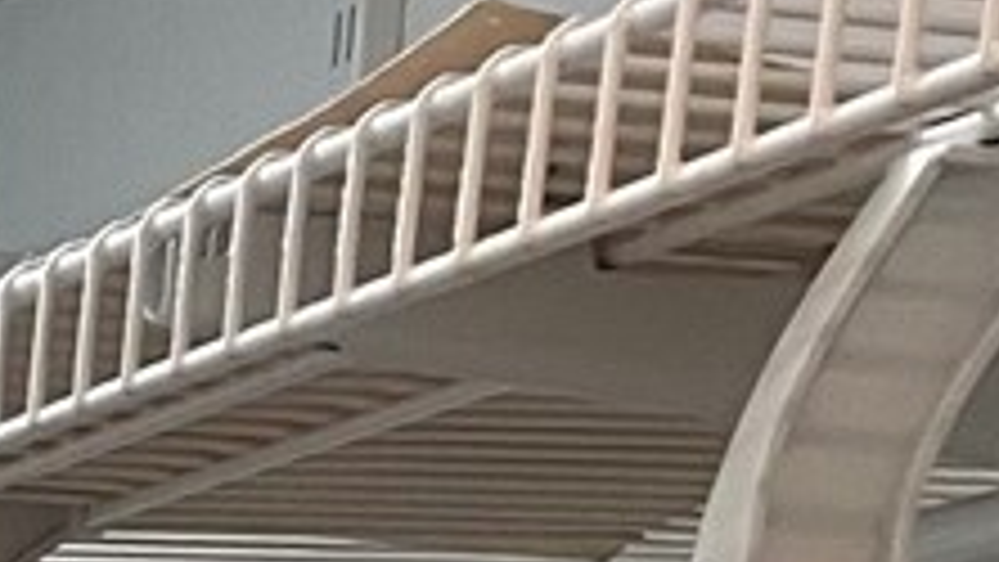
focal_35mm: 204
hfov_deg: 9.3
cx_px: -1472
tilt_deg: -12.8
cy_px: 2626
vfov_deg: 5.0
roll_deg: -0.7
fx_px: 5405
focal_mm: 4.2
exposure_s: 1/60
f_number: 1.6
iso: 100
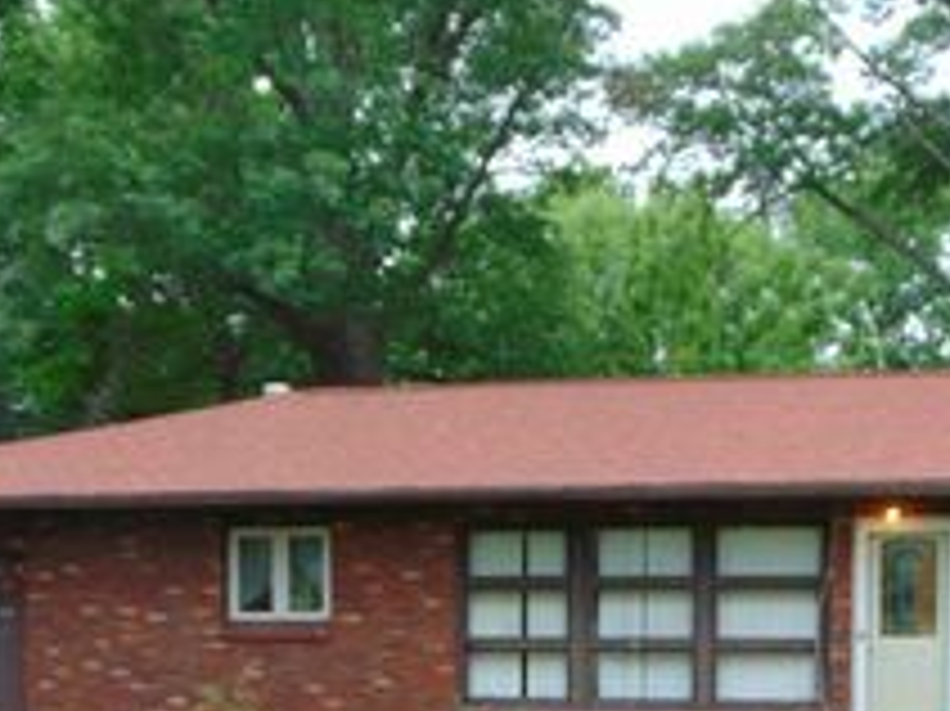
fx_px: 1947
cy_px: 754
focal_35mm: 71
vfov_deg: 19.9
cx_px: 608
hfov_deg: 27.3
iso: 100
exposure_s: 1/100
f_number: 3.1
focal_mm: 5.4
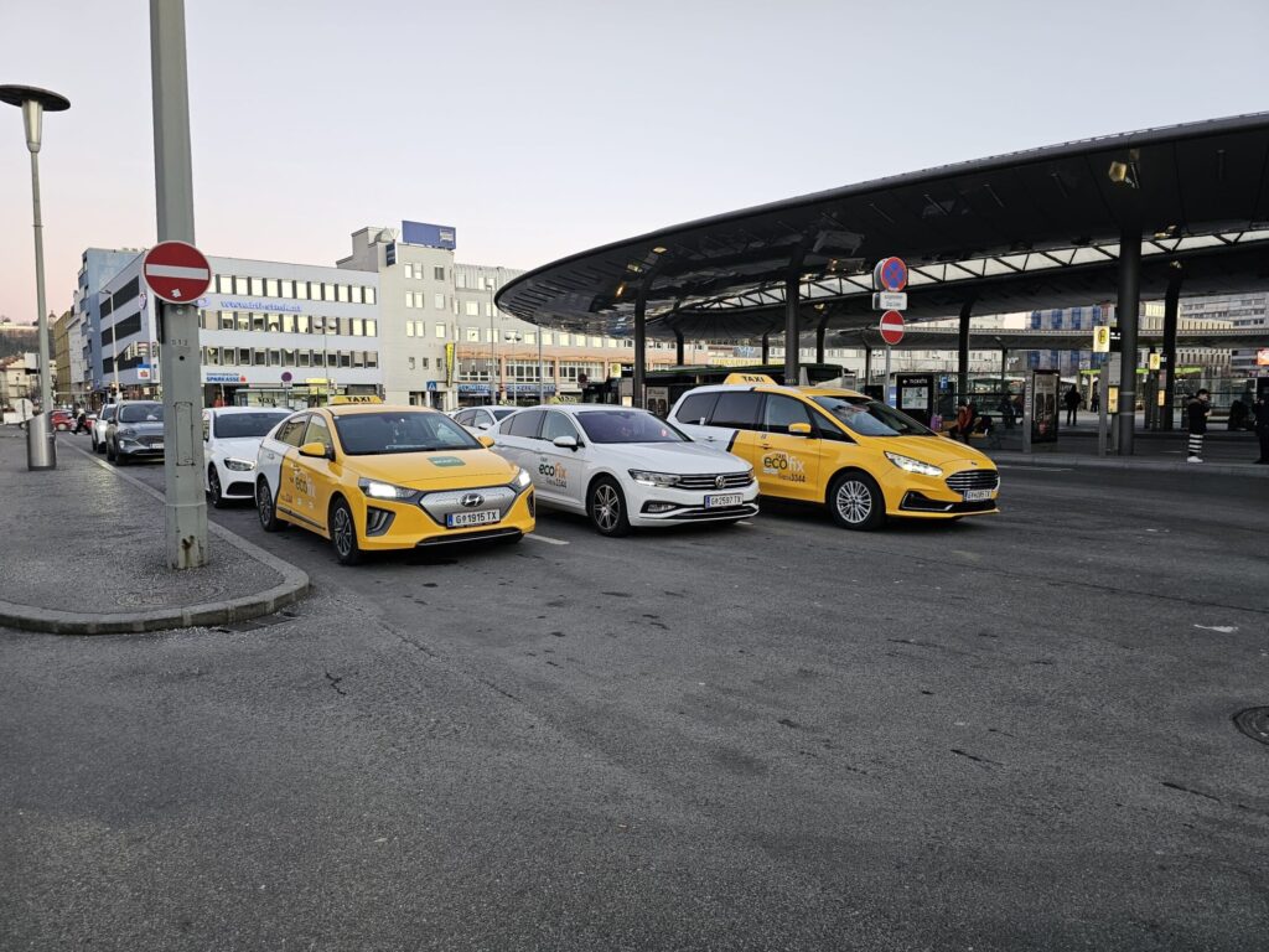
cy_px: 476
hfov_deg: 73.9
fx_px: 843
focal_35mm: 23
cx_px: 634
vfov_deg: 58.9
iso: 80
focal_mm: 6.3
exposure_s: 1/55
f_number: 1.7
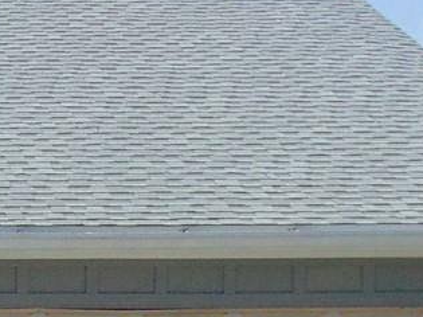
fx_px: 2419
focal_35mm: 198
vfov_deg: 7.3
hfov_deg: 9.3
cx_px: -442
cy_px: 556
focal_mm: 6.9
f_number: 8.5
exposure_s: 1/250
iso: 80
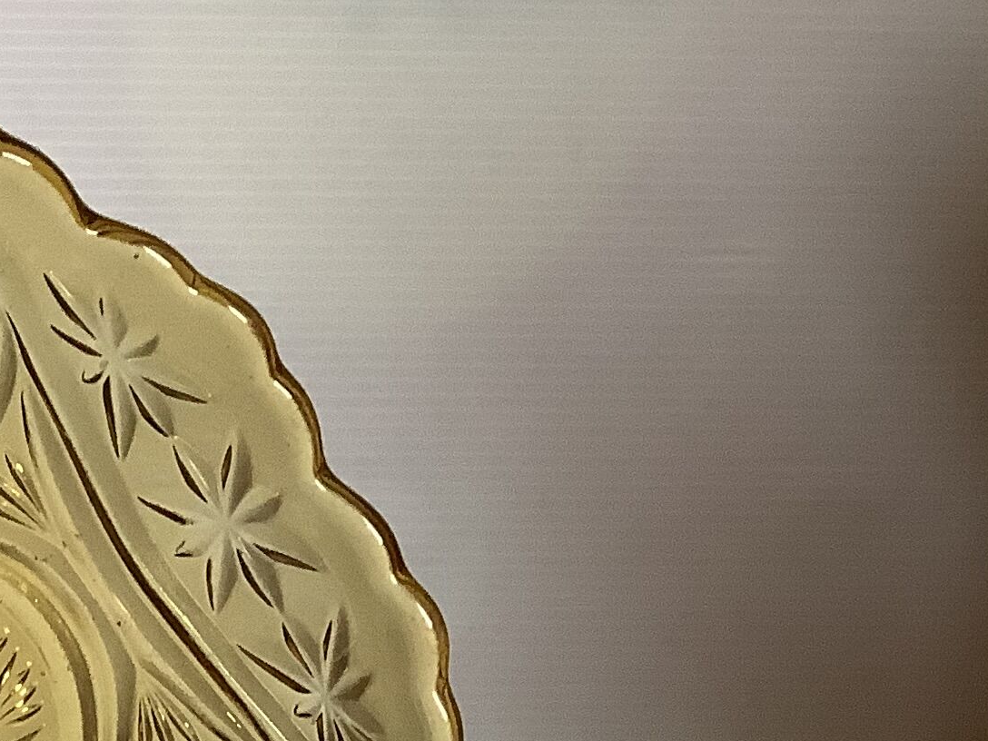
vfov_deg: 14.9
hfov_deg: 18.7
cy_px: 1082
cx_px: -483
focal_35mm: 93
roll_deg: +0.0
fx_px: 2654
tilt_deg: -20.0
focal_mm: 3.3
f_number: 2.4
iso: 125
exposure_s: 1/60
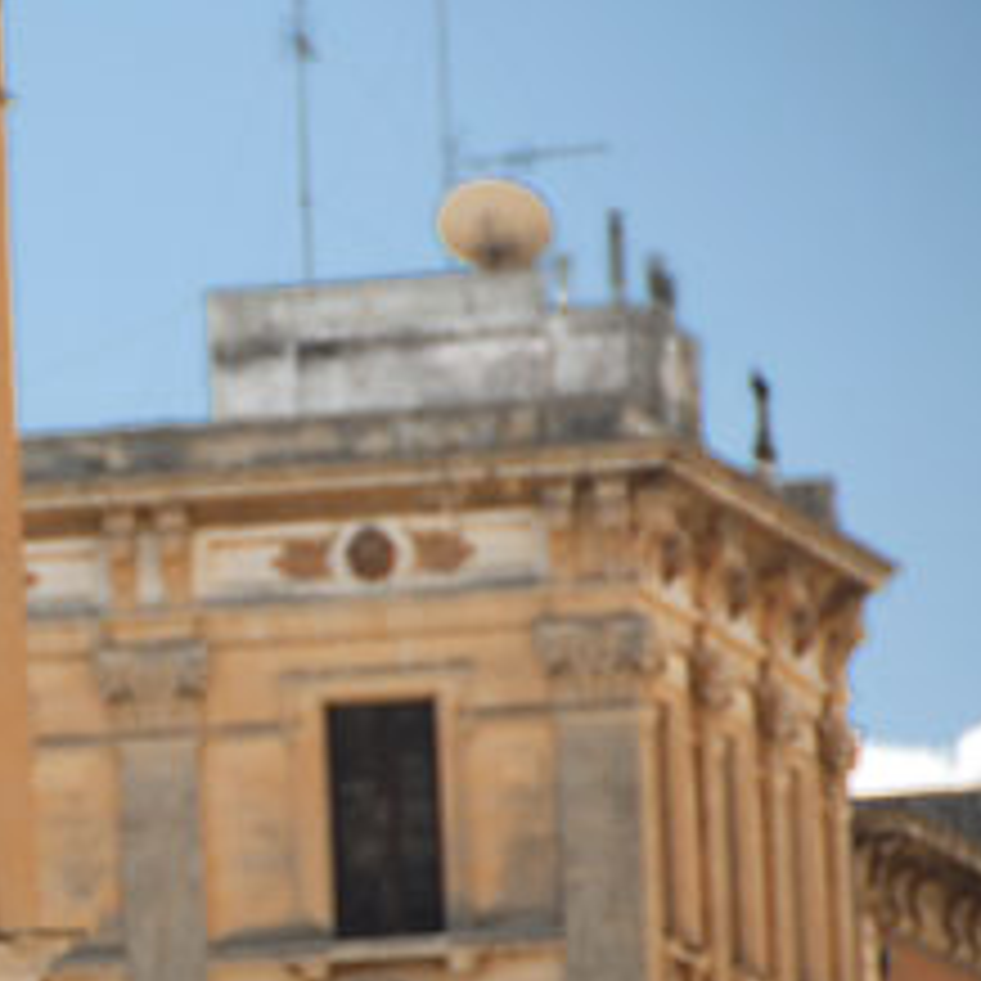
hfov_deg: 3.2
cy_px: 889
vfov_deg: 3.2
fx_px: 17474
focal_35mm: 545
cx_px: -270
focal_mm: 150
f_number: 5.6
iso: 100
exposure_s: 1/160
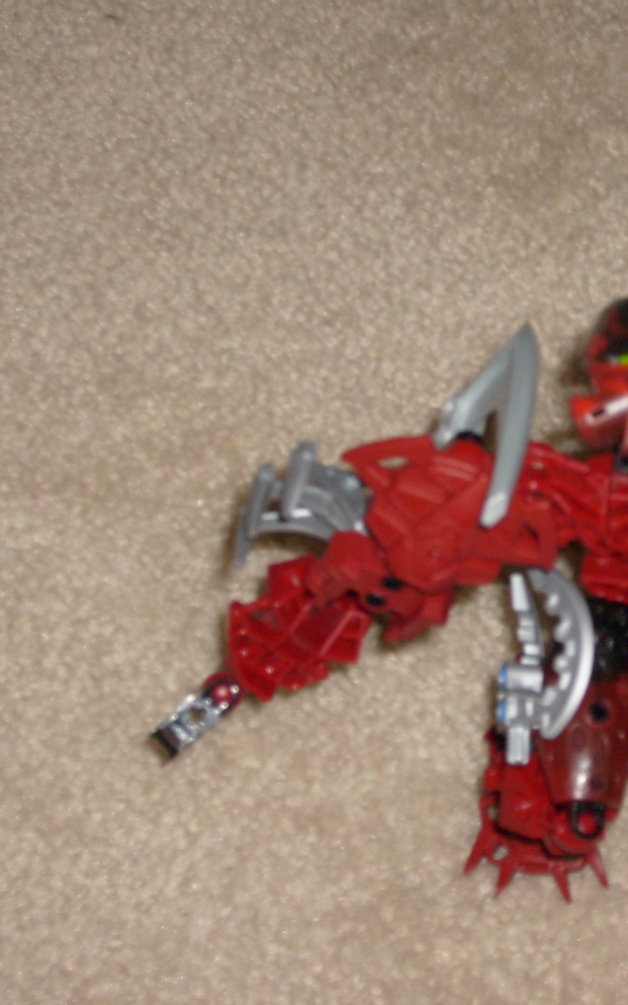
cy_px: 505
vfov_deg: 23.8
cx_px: 525
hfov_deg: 14.9
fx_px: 2383
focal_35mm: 87
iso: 100
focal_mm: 10.3
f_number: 3.6
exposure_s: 1/60
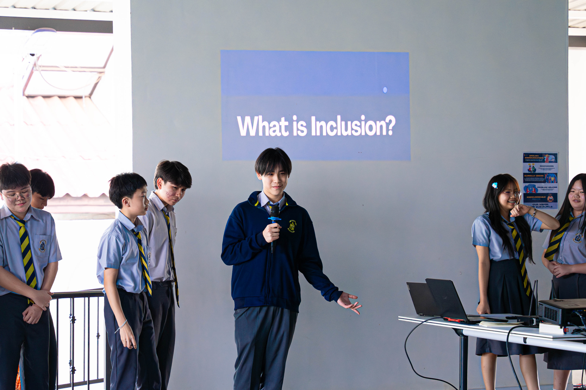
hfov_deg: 19.5
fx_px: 1709
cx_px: 293
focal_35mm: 105
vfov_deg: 13.0
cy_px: 195
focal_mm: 70
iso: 640
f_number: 2.8
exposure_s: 1/400
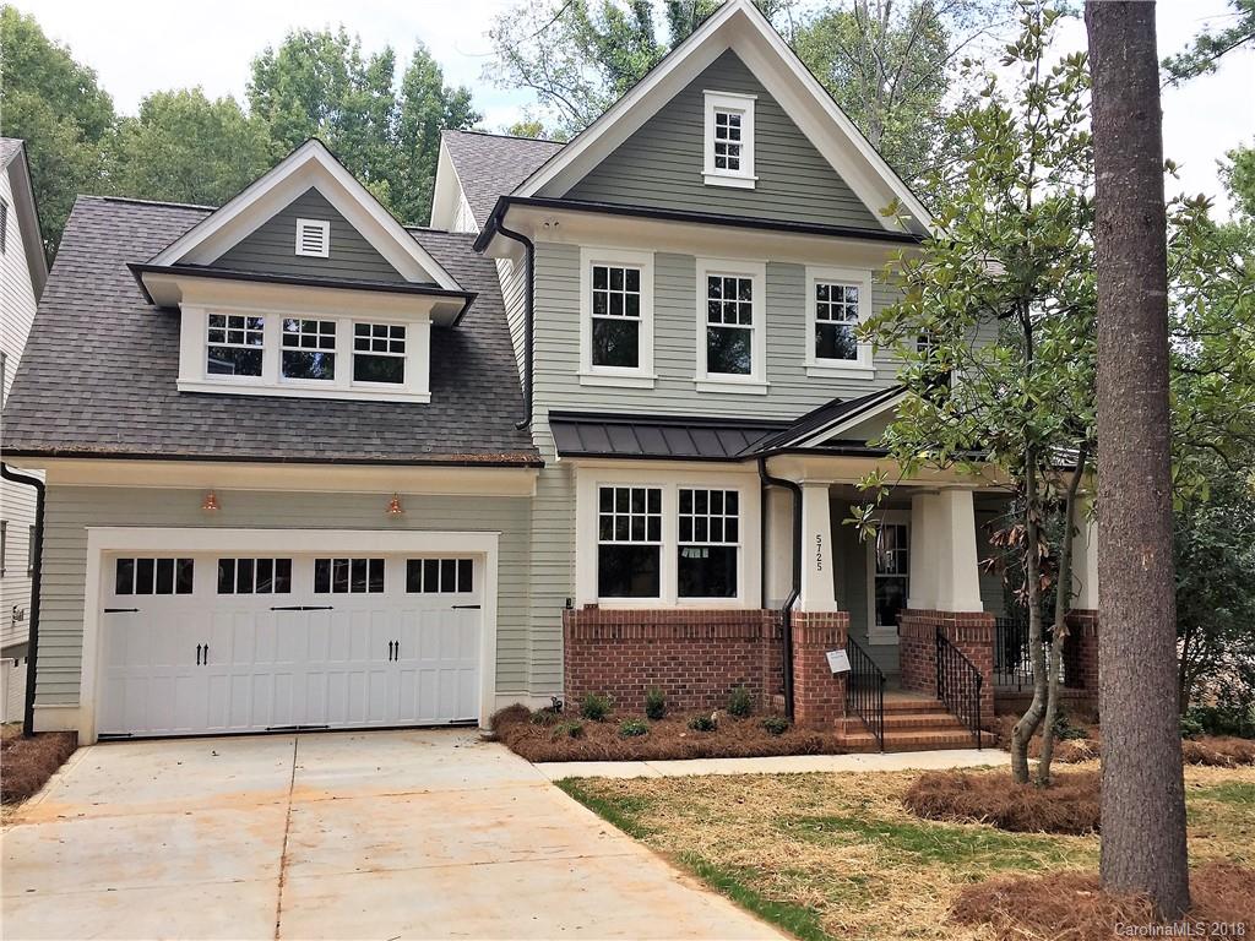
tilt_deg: +5.4
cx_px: 628
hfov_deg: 61.7
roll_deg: +1.5
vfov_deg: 48.2
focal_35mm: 29
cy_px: 470
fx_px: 1051
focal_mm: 4.15
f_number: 2.2
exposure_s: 1/732
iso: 32
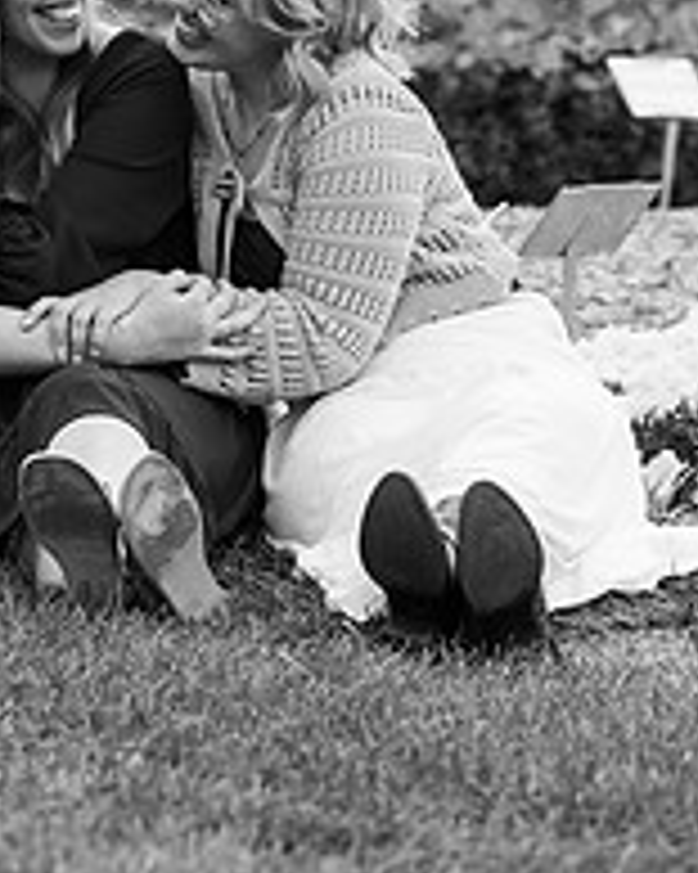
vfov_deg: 5.7
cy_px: 428
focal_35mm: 340
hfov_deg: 4.5
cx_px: 113
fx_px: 8787
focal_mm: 156
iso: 1000
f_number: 5.6
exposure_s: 1/250
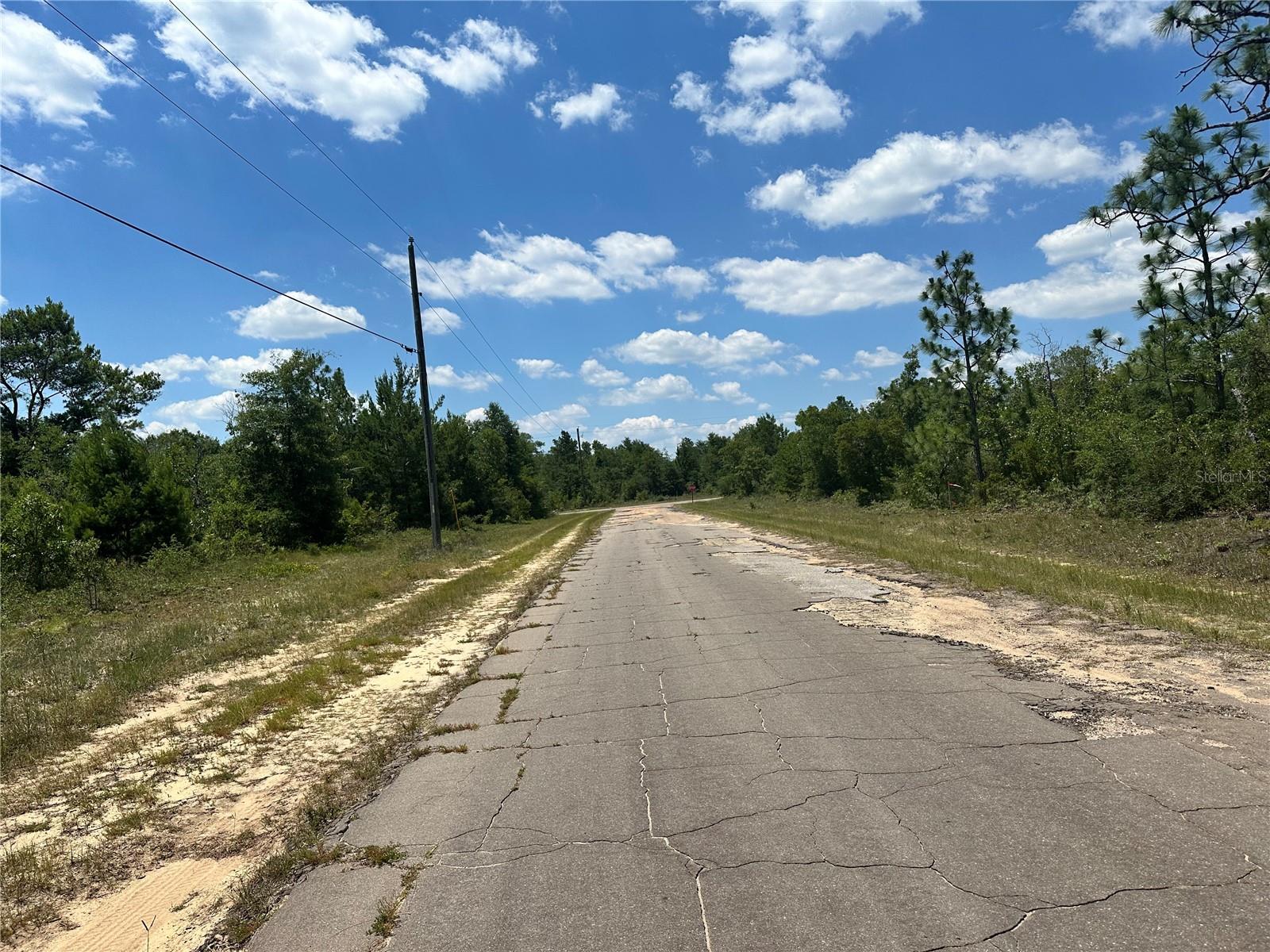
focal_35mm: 24
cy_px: 476
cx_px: 635
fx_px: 881
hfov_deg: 71.6
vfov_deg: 56.8
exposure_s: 1/7042
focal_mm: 6.86
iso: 80
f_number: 1.78
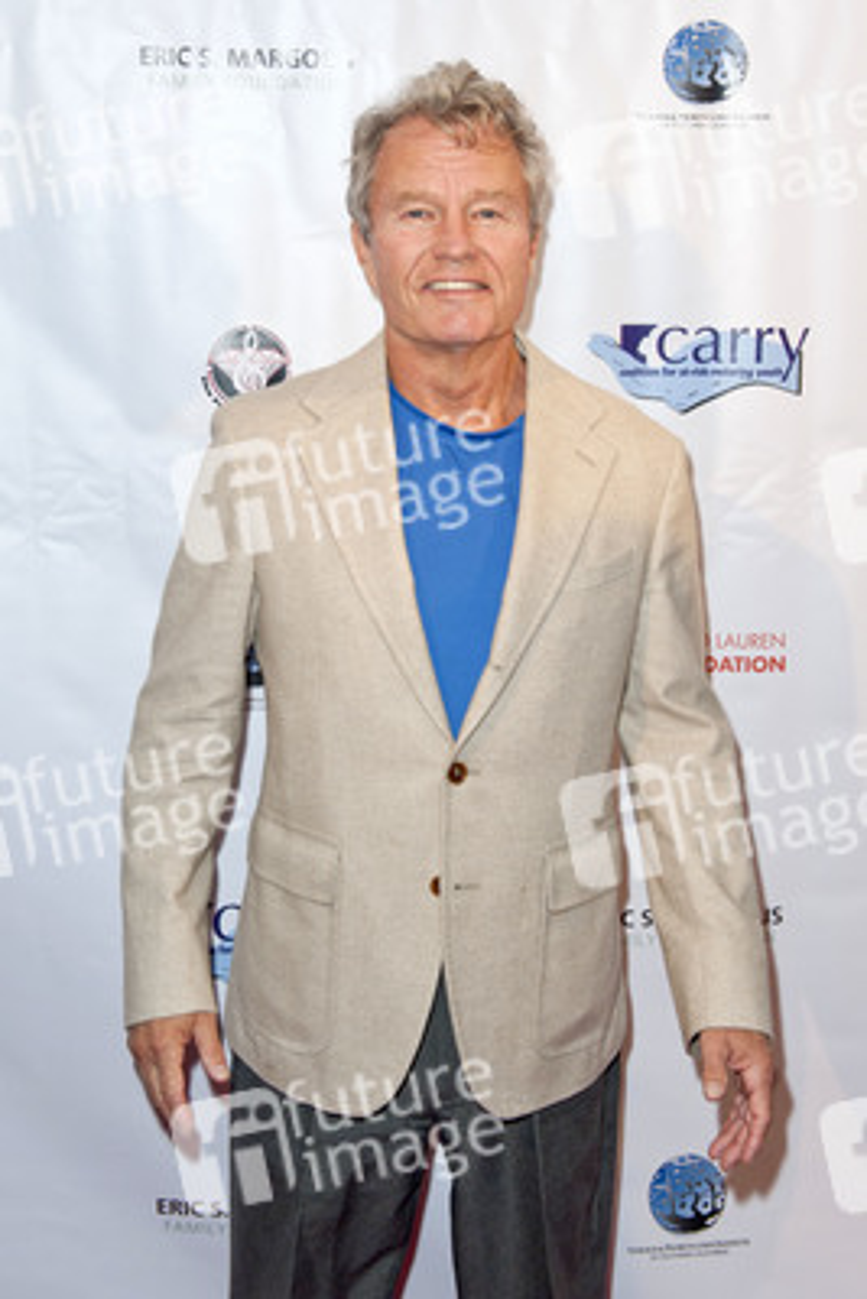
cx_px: 434
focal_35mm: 42
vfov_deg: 46.4
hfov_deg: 31.9
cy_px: 650
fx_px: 1516
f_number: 5.6
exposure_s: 1/320
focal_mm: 42
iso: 500
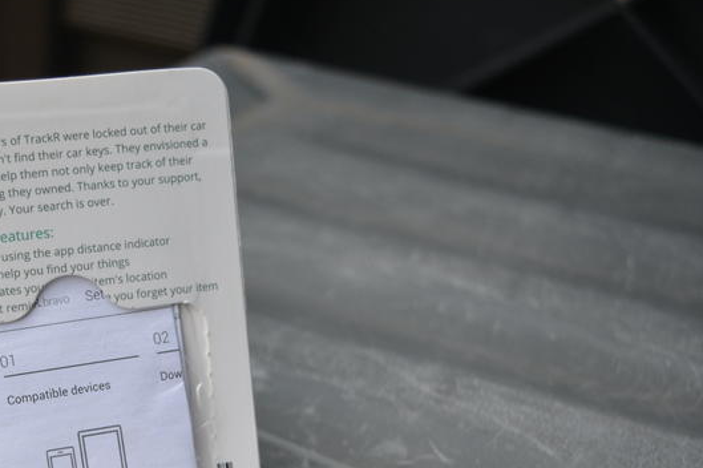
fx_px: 1385
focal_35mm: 71
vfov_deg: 18.9
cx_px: 84
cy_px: 402
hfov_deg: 27.6
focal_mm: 25
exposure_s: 1/60
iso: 450
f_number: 4
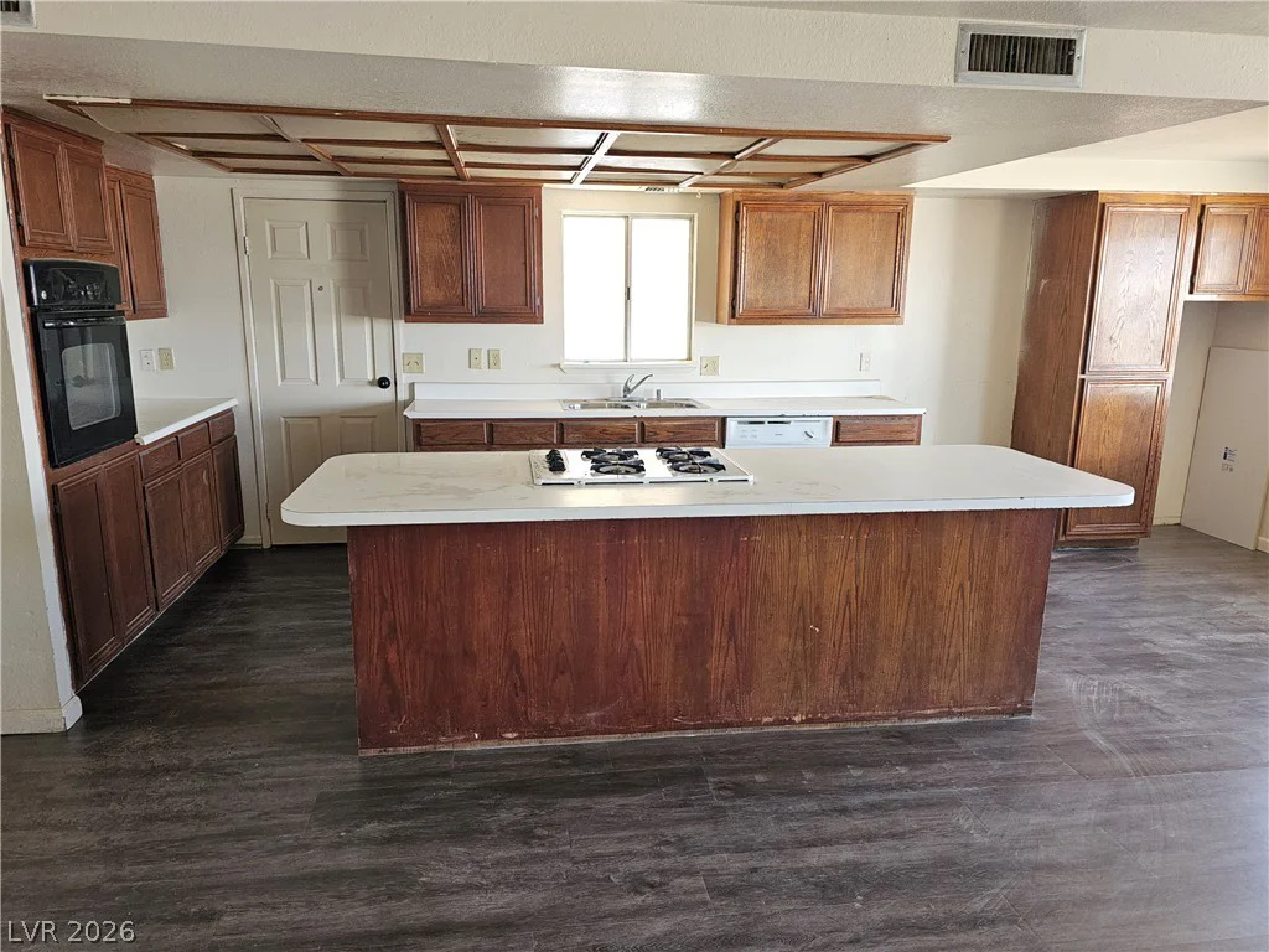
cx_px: 634
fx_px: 843
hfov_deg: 73.9
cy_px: 476
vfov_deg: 58.9
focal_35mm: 23
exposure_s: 1/60
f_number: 1.7
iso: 100
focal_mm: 6.3
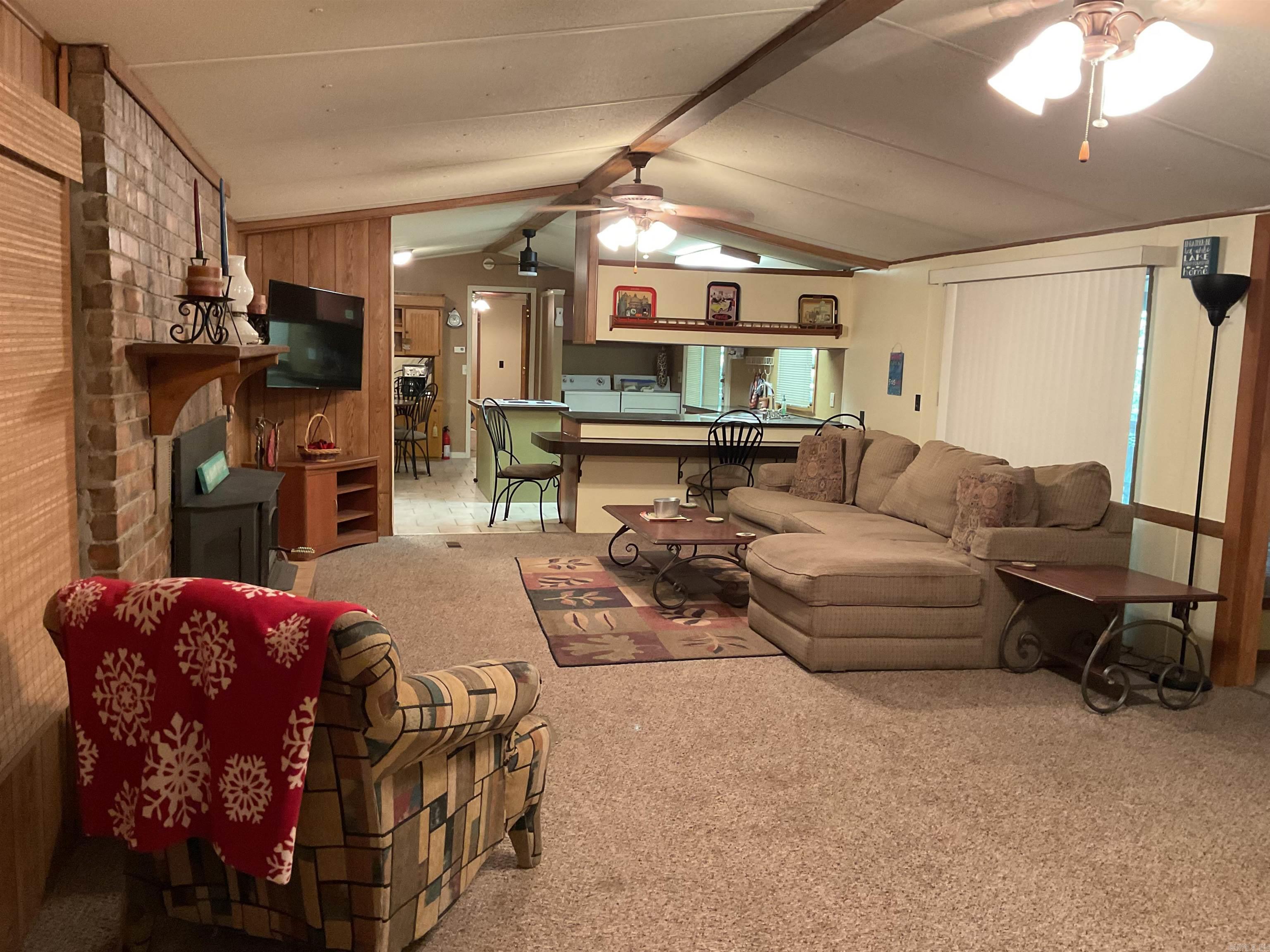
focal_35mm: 29
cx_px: 635
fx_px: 1064
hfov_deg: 61.7
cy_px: 476
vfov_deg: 48.2
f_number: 1.8
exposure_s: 1/40
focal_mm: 3
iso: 200
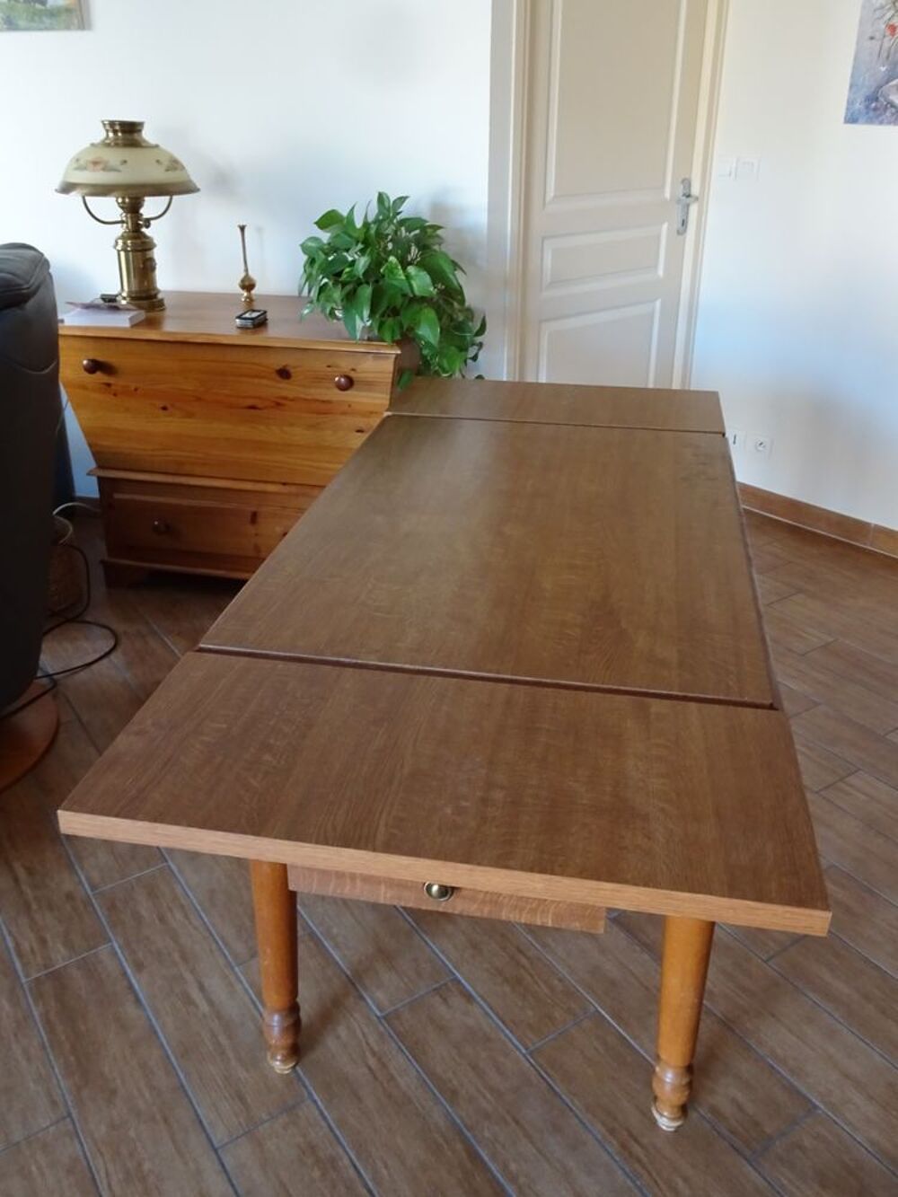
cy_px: 598
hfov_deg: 56.8
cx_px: 449
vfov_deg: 71.6
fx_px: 830
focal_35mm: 24
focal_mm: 4.1
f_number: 3.5
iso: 800
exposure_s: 1/25
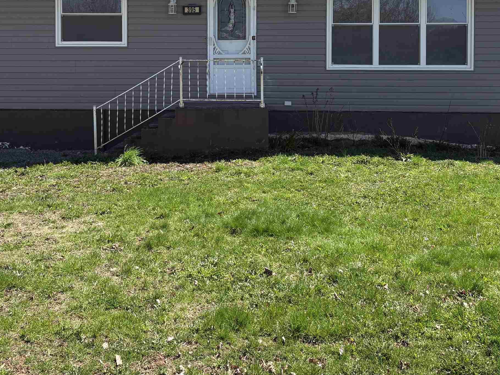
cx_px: 198
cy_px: 60
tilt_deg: -0.5
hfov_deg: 42.7
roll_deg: +0.7
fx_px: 636
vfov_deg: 31.8
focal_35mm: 44
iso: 50
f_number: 1.6
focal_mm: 5.96
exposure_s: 1/1667
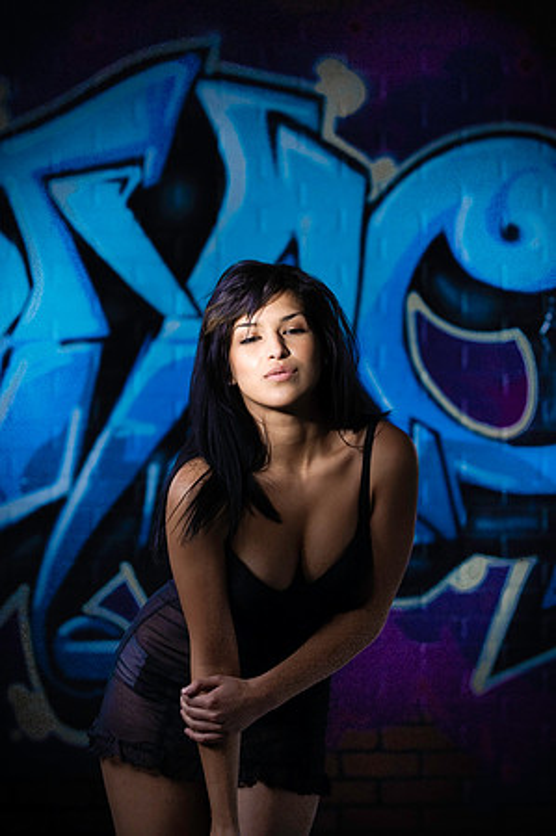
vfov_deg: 19.5
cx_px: 278
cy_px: 418
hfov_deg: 13.0
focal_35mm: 105
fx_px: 2438
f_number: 4
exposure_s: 1/60
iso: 1100
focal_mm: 105
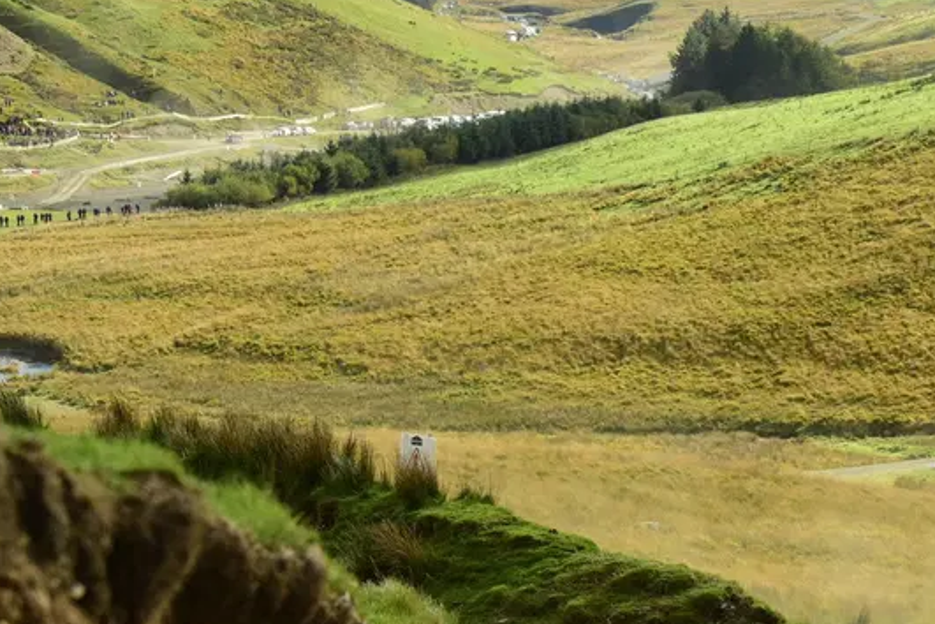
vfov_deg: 8.7
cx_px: 985
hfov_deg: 12.8
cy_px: 404
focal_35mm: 158
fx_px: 4103
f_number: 8
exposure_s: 1/1600
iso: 1250
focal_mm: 70
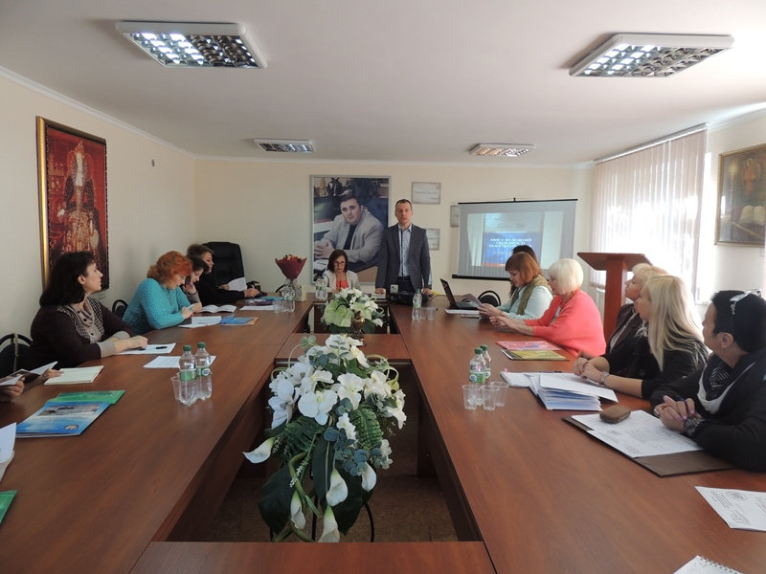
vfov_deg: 56.8
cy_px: 287
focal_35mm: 24
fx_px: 531
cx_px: 383
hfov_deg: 71.6
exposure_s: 1/30
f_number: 3
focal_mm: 4.3
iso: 180
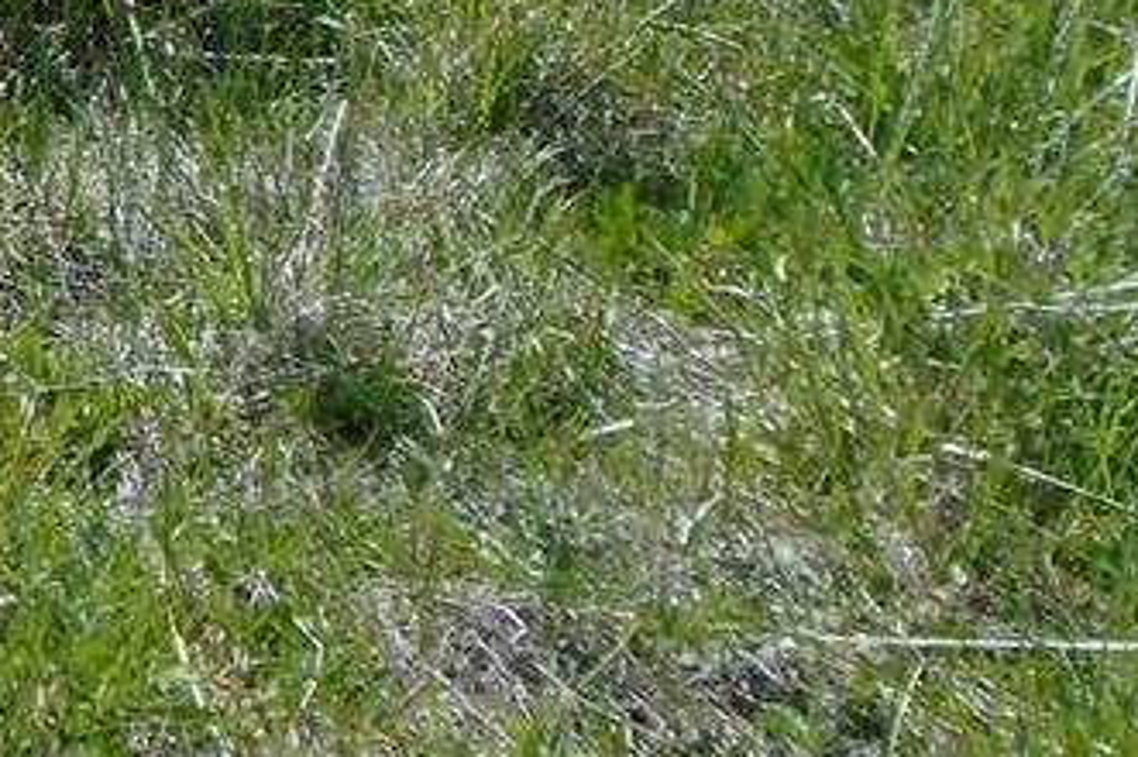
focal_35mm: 145
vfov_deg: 9.0
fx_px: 4579
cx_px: -1049
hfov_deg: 12.6
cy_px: -699
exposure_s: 1/500
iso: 100
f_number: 3.8
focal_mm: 6.4
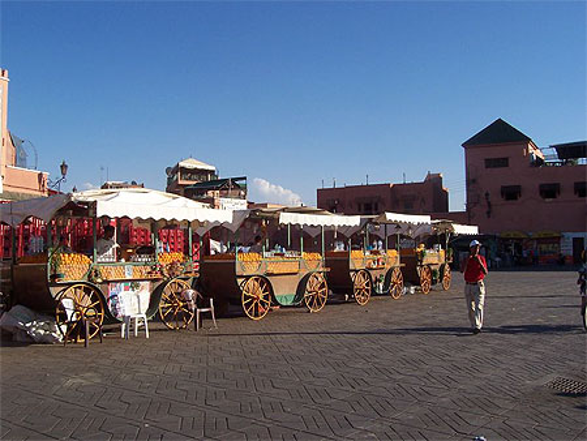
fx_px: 628
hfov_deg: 50.1
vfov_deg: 38.7
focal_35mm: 37
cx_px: 294
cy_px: 220
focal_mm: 5.6
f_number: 5.6
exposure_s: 1/750
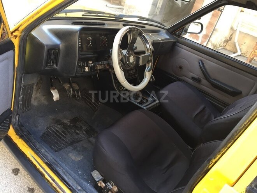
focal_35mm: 29
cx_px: 128
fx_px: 215
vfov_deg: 48.2
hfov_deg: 61.7
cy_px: 96
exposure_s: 1/50
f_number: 2.2
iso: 32
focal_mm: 4.15
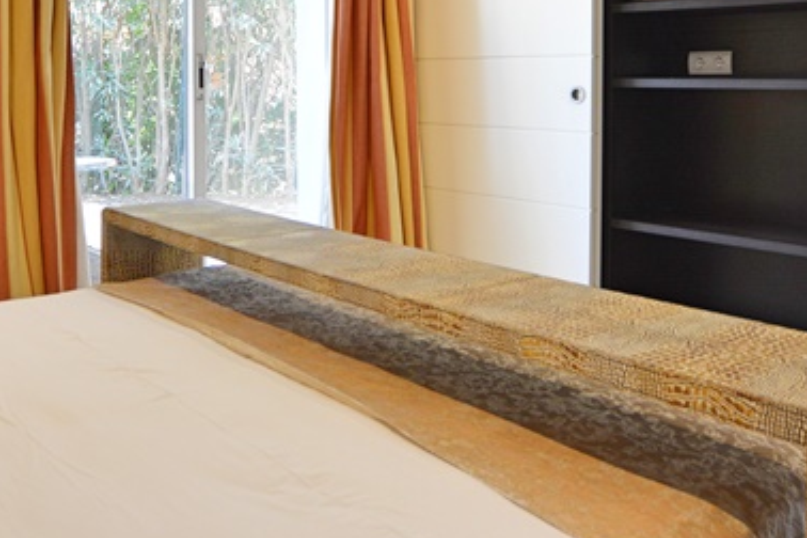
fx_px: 819
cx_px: 233
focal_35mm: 37
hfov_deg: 50.9
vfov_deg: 35.2
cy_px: 108
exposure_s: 1/100
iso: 640
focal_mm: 11.5
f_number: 3.5
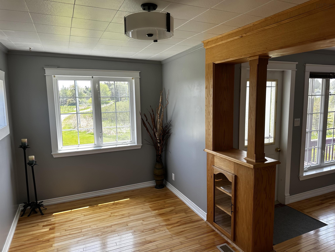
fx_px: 232
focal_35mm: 24
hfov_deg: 71.6
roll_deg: +0.8
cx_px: 168
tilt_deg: -7.6
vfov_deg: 56.8
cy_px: 126
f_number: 1.78
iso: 80
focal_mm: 6.86
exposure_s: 1/256
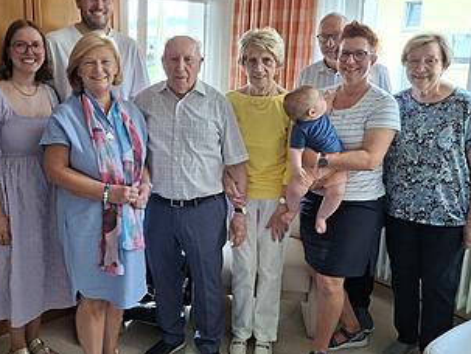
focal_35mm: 29
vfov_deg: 48.3
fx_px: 395
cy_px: 171
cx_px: 225
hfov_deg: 61.6
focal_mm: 4.69
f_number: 1.8
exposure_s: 1/100
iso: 100
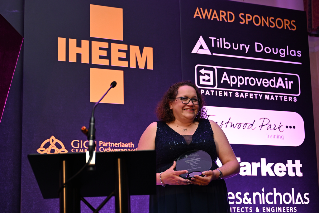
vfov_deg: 29.3
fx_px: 408
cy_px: 106
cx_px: 160
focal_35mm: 46
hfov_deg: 42.7
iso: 560
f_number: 2.8
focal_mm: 46
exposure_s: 1/100
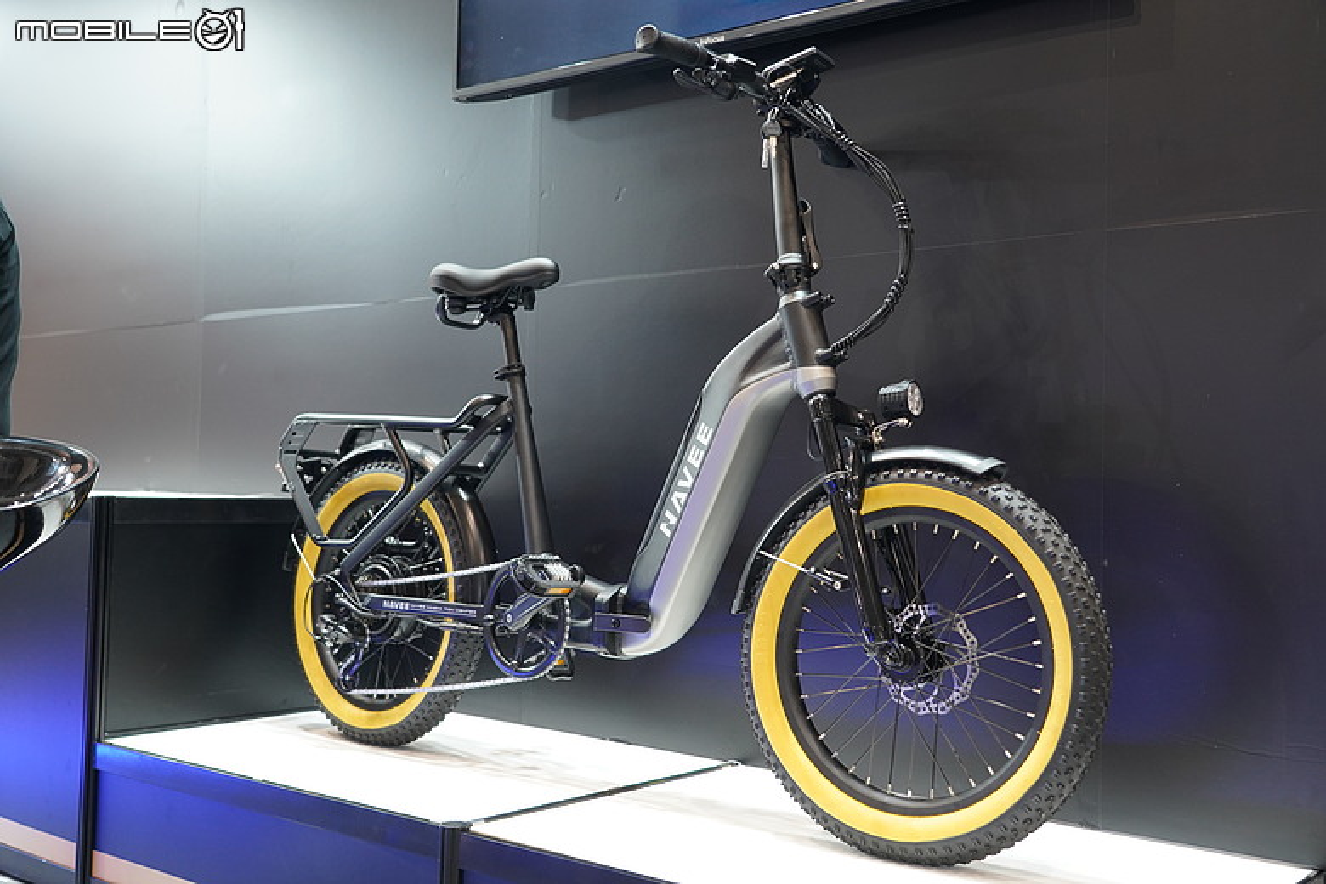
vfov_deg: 36.9
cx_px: 663
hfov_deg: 53.1
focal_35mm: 36
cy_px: 442
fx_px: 1326
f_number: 4
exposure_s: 1/60
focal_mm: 36
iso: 1250
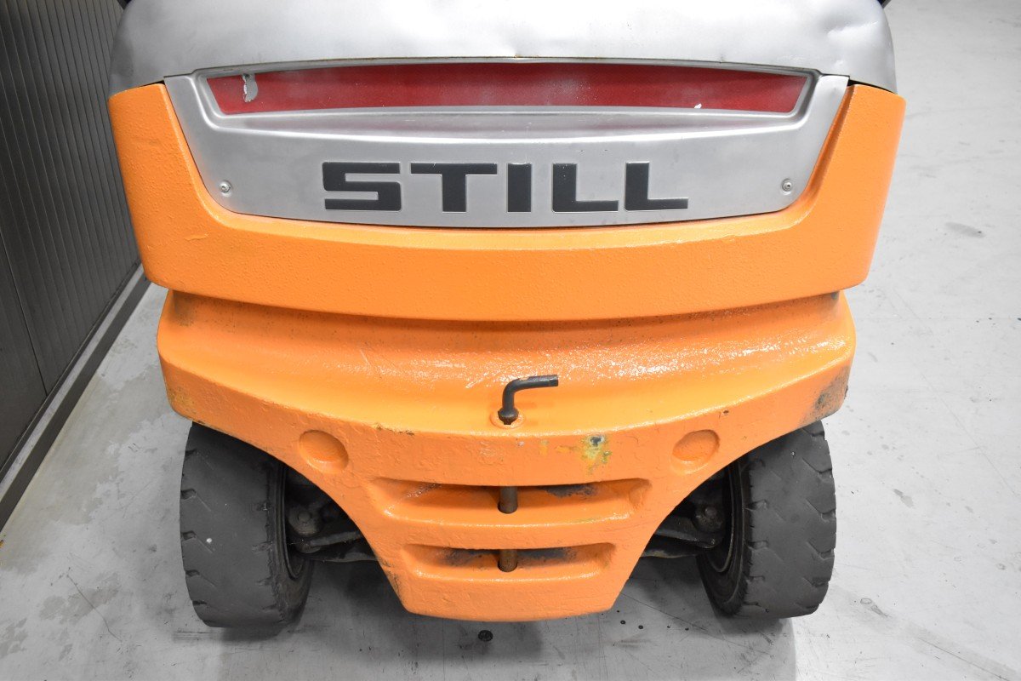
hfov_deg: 57.2
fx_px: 936
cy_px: 340
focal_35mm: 33
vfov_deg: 40.0
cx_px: 510
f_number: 4.5
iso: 1600
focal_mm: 22
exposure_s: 1/50
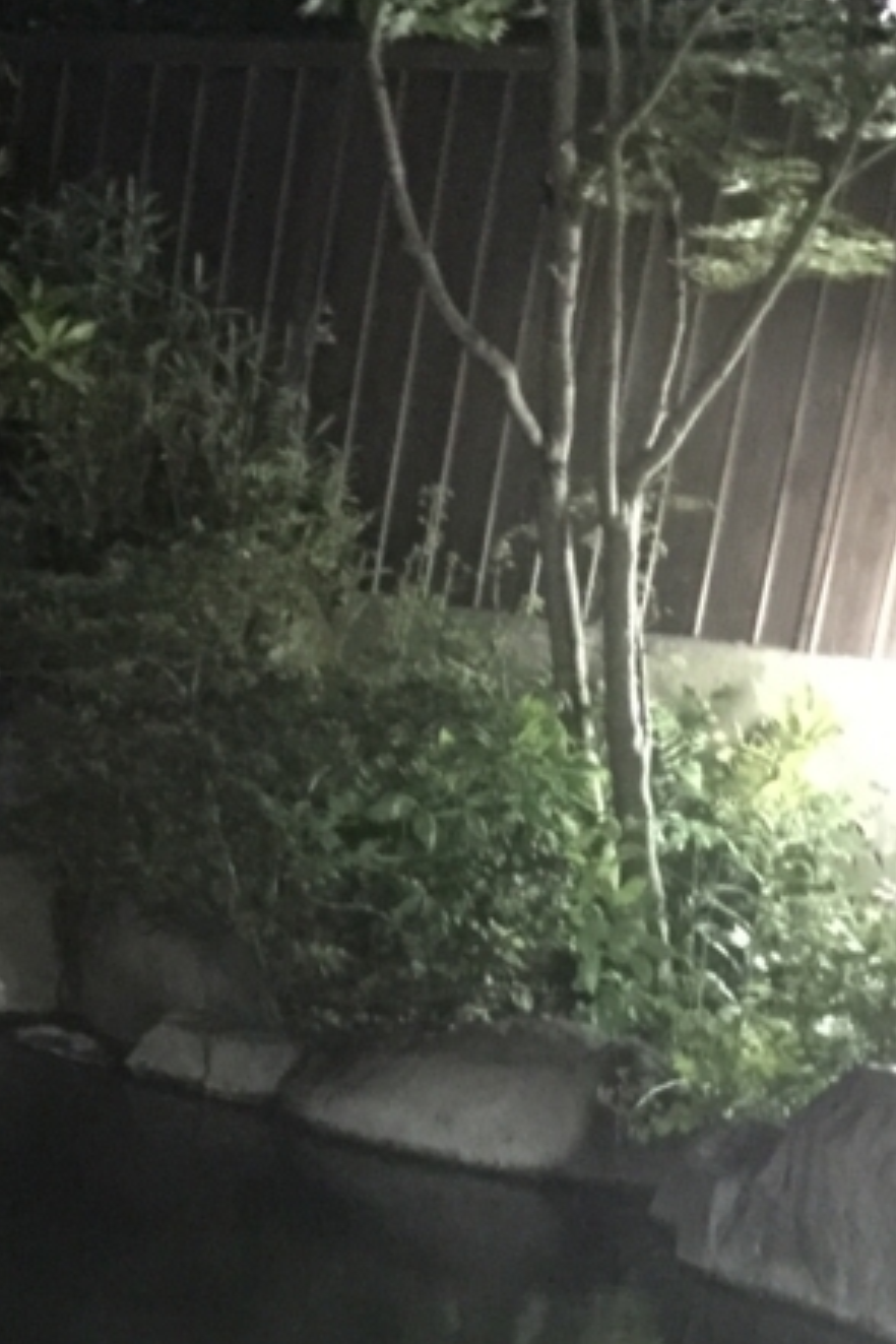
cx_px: -232
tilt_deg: -14.0
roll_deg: -5.0
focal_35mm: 70
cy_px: 1054
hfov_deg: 18.3
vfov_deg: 28.3
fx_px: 2613
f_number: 2.2
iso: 500
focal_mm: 4.15
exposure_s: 1/4
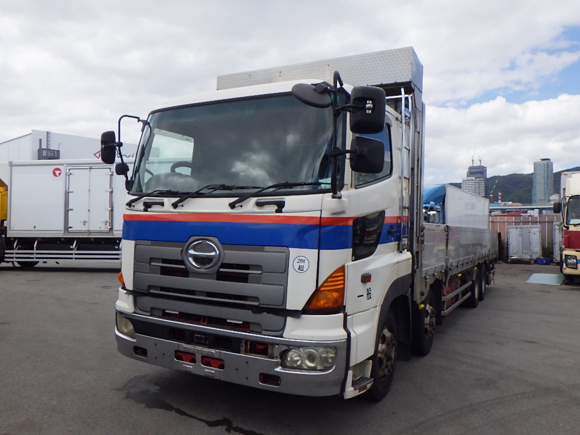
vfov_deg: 49.7
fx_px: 469
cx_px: 290
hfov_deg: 63.4
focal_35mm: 28
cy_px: 218
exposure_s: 1/1500
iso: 250
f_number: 4.2
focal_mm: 5
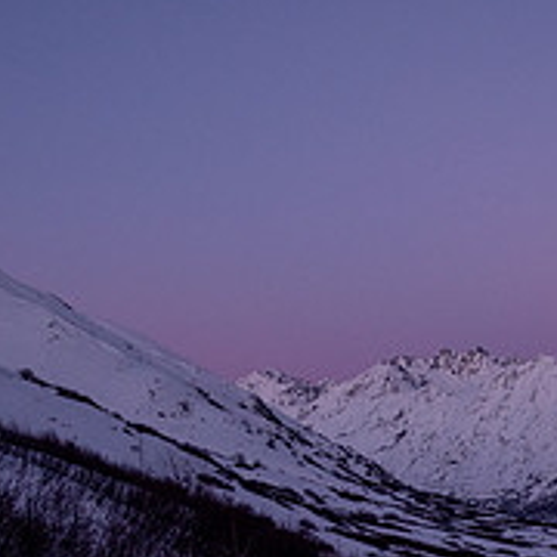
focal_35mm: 73
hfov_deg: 22.9
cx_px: 538
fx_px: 1329
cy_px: 537
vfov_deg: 22.9
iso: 1250
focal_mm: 24
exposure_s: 1/200
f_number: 9
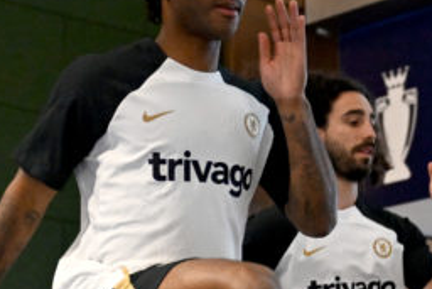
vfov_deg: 8.3
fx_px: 1969
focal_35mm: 164
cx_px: 383
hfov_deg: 12.4
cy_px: 390
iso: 4000
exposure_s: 1/250
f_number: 2.8
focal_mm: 41
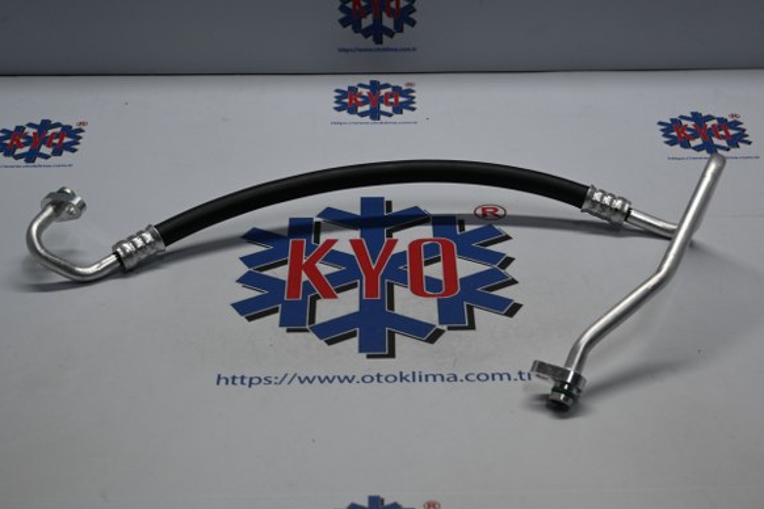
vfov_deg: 20.0
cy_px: 252
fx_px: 1443
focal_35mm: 68
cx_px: 387
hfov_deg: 29.7
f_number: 6
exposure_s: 1/80
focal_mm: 44
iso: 450
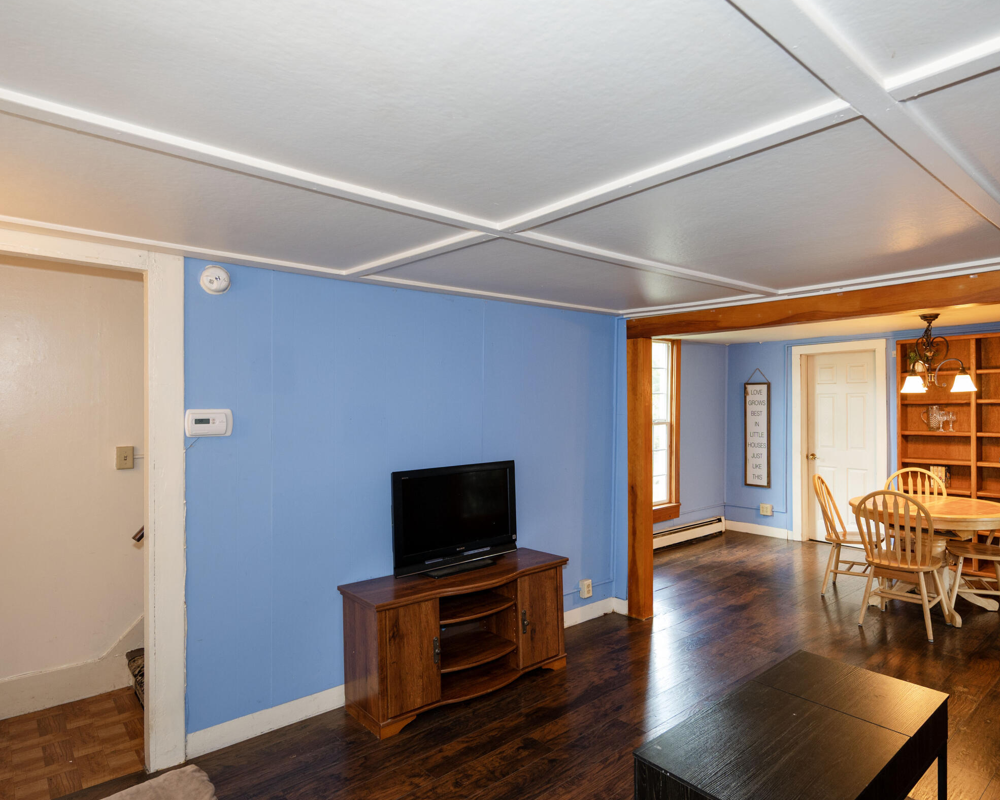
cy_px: 394
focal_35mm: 20
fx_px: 592
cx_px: 546
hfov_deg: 80.2
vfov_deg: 68.1
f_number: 4
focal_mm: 14
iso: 400
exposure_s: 1/30
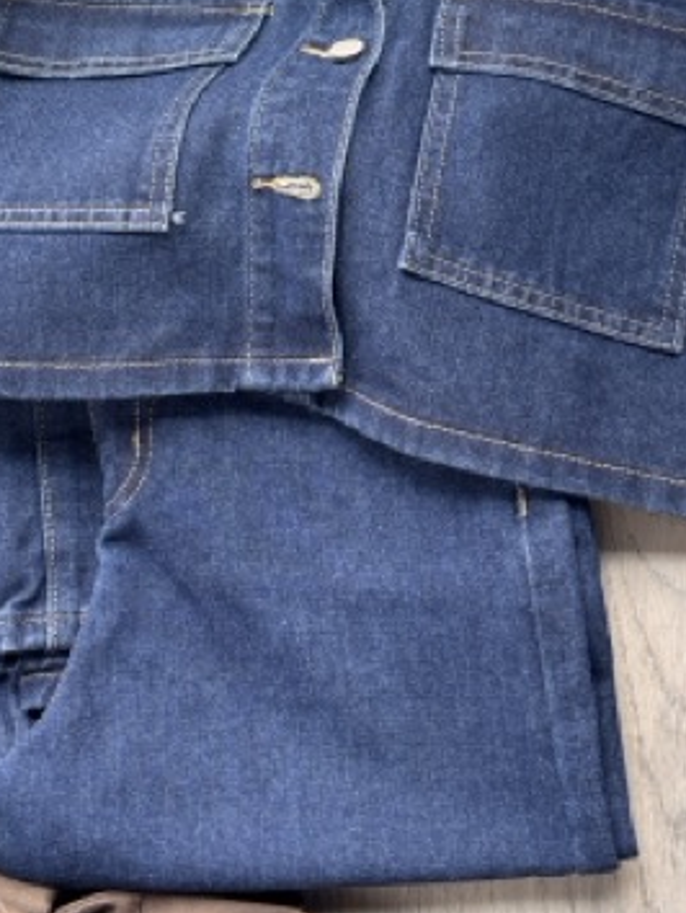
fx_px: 1240
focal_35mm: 47
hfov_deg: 30.9
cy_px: 199
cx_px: 358
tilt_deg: -75.3
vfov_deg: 39.0
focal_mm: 5.96
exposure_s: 1/70
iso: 125
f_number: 1.6
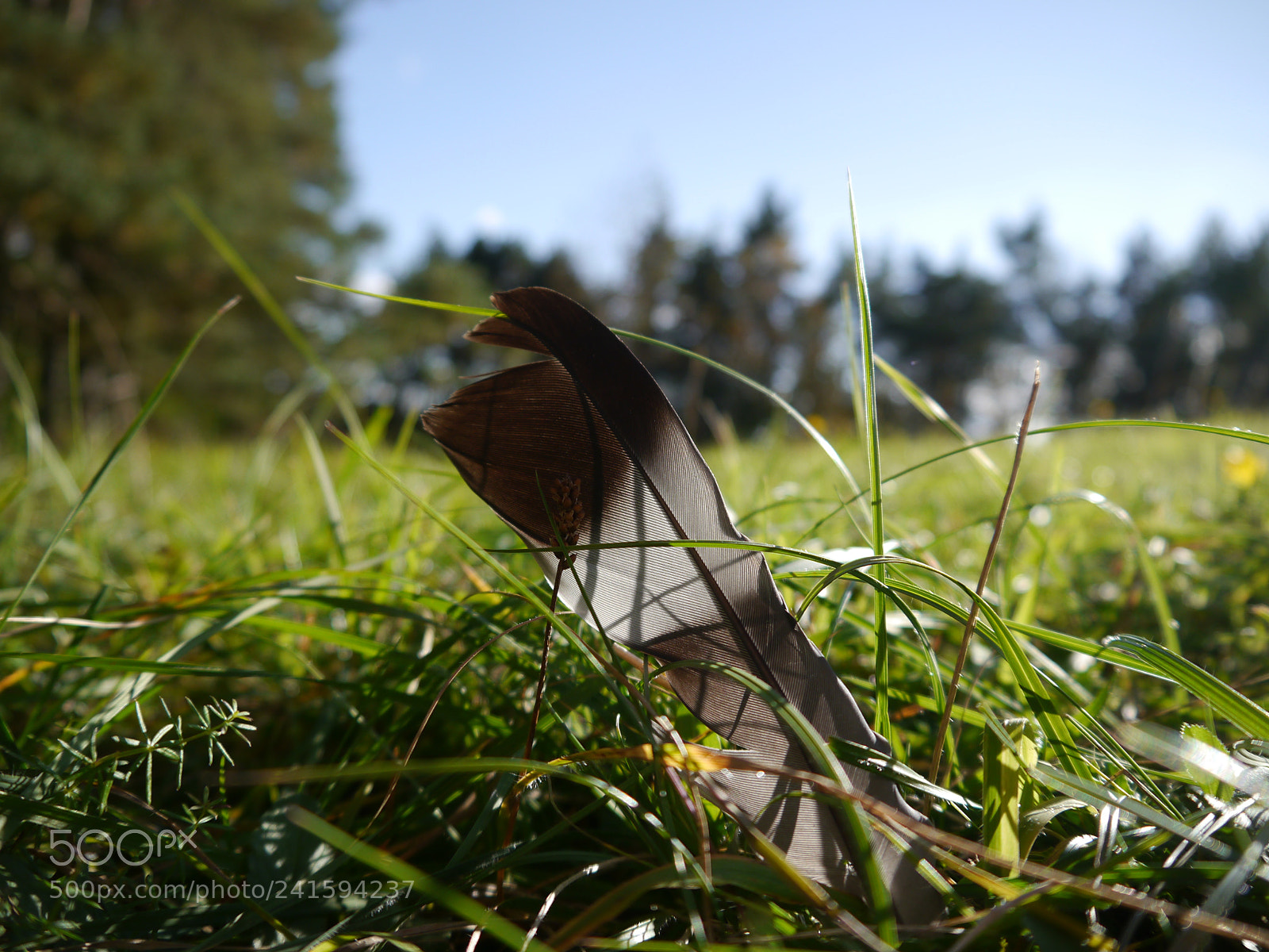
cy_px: 476
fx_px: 1026
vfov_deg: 49.7
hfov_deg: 63.4
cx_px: 634
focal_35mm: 28
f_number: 3.6
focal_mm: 14
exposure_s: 1/1000
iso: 160
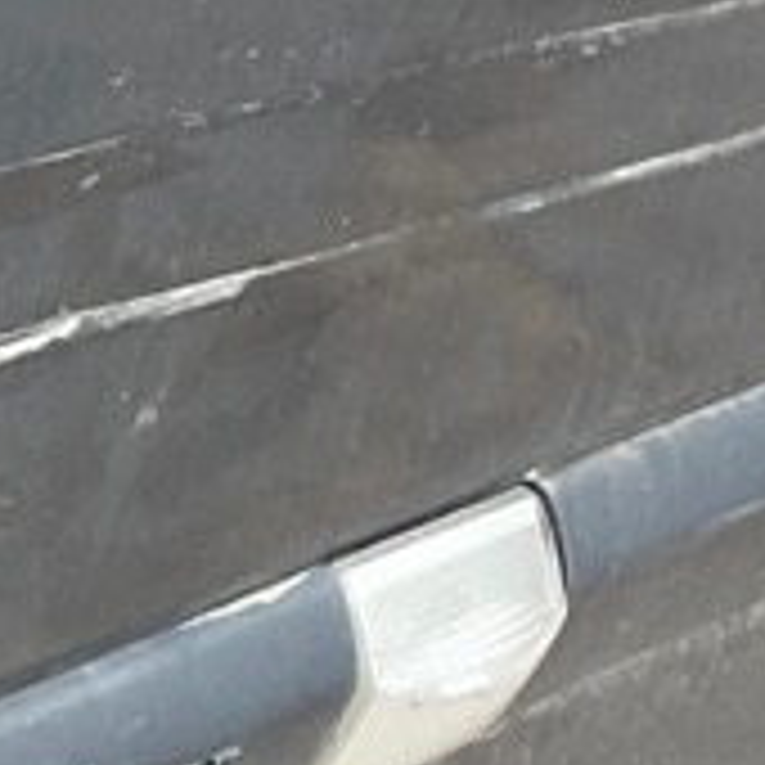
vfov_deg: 7.2
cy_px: 184
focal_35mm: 244
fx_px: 6101
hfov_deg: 7.1
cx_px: -243
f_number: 1.6
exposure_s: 1/136
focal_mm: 4.2
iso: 32
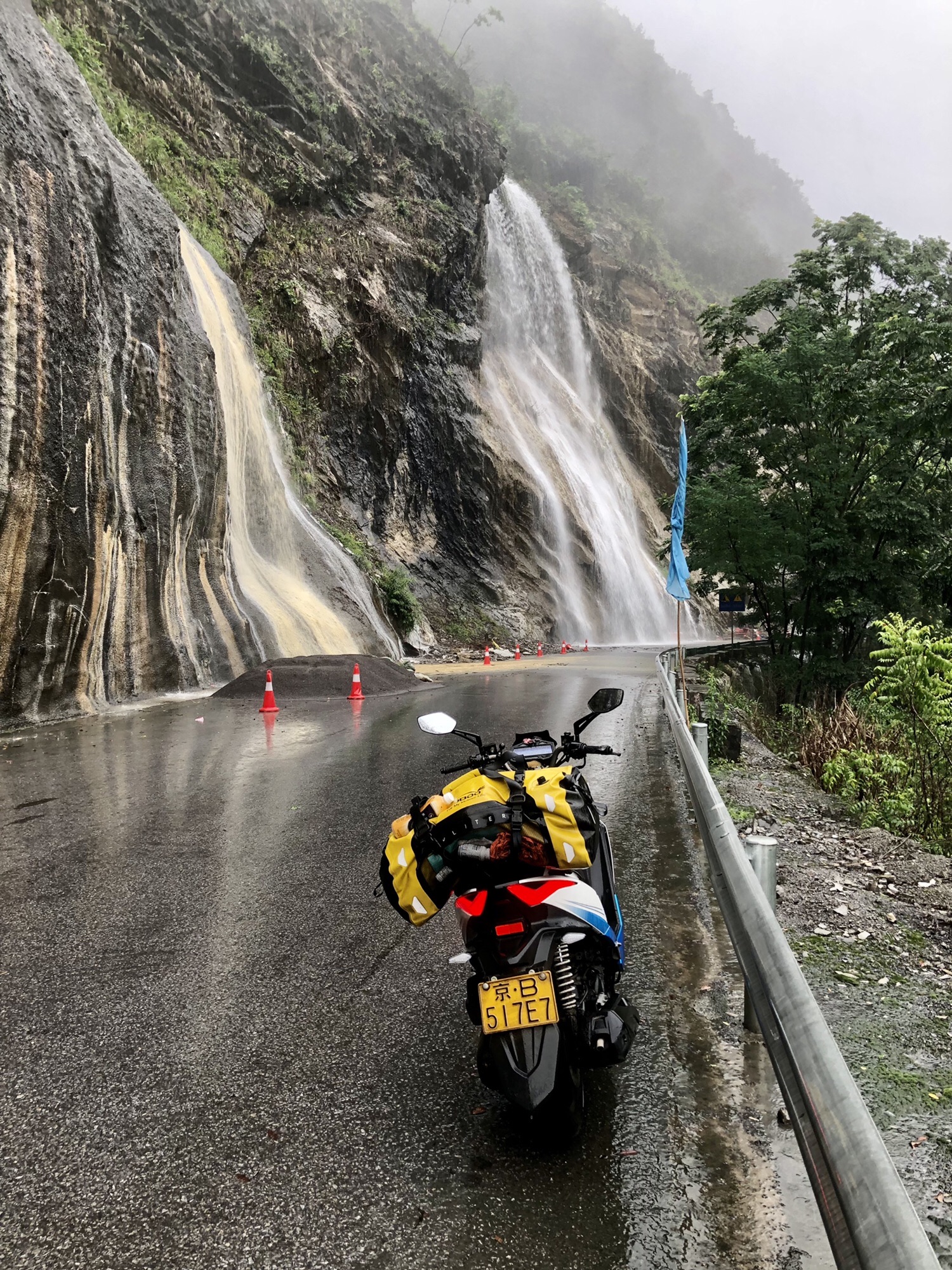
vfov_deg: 63.4
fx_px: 1027
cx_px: 476
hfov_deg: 49.7
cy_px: 635
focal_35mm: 28
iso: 64
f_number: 1.8
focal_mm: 4
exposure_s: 1/120
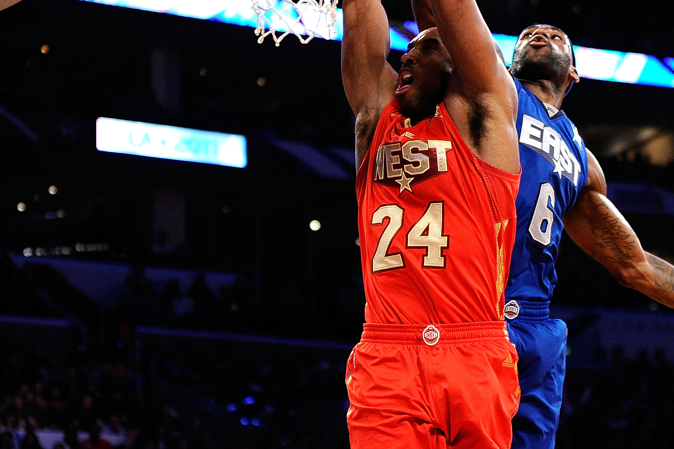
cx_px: 373
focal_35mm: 104
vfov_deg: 13.1
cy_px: 132
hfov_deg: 19.6
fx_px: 1947
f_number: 2.8
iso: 3200
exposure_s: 1/1000
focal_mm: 70
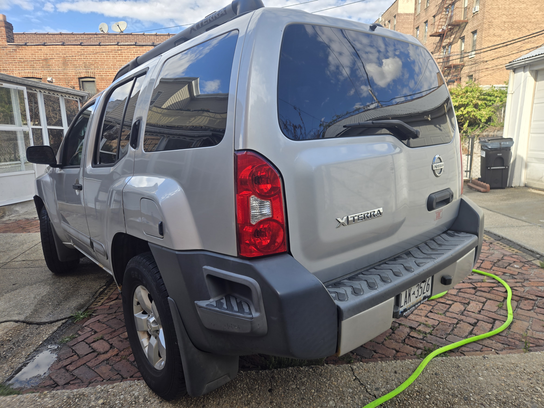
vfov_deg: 58.9
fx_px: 361
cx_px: 272
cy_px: 204
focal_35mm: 23
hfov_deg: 73.9
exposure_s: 1/633
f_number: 1.8
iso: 25
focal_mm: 5.4
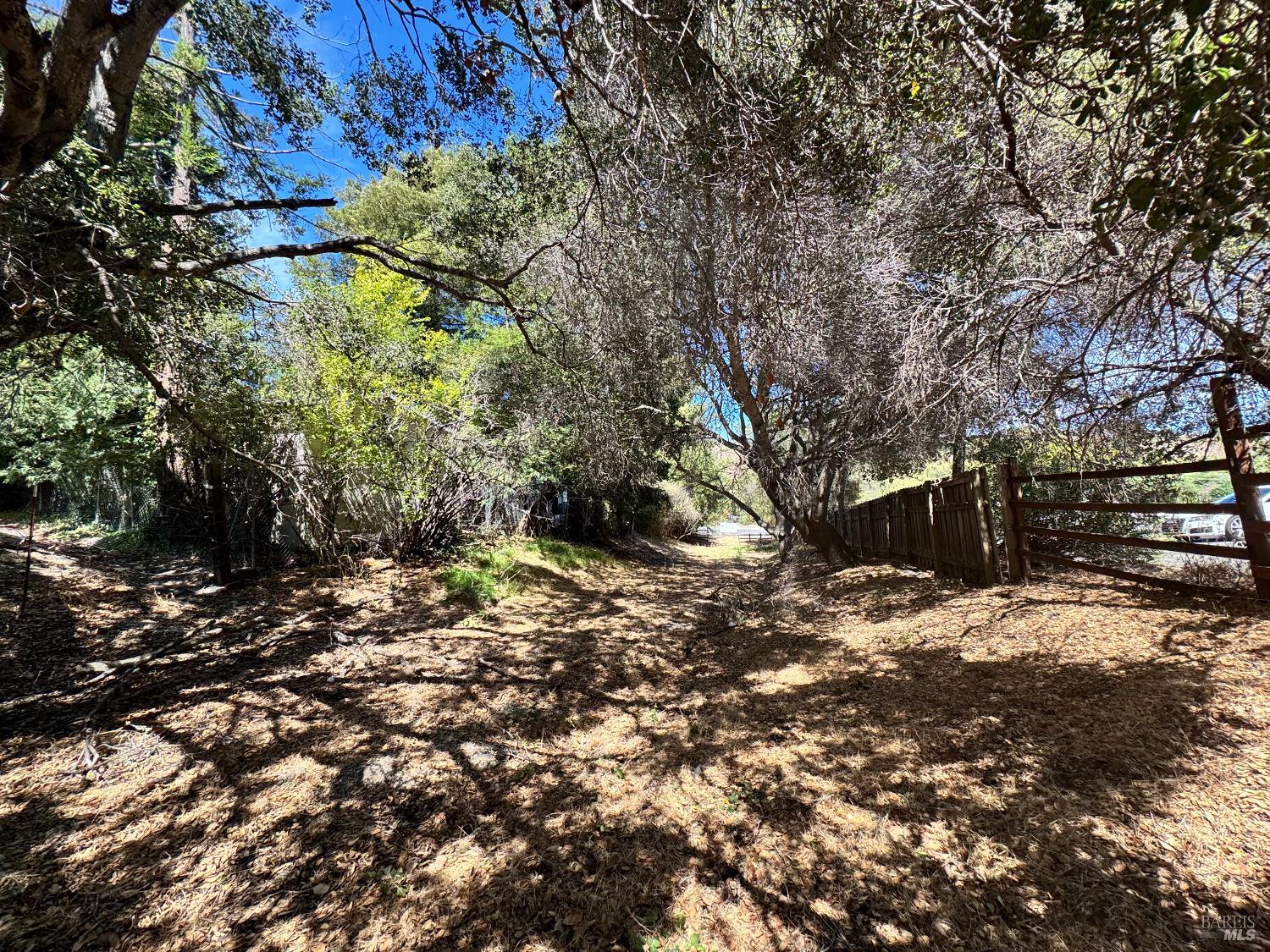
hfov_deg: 102.1
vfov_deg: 85.7
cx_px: 635
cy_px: 476
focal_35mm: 14
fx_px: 514
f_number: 2.2
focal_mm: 2.22
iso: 40
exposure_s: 1/251
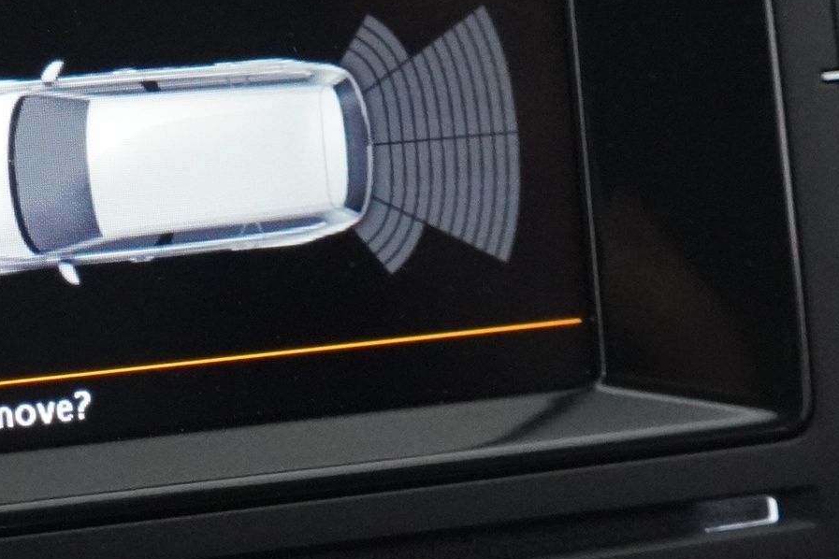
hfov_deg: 17.3
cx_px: 132
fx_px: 2727
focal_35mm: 117
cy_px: 155
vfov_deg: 11.7
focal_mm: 28
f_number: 3.5
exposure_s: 1/50
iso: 6400
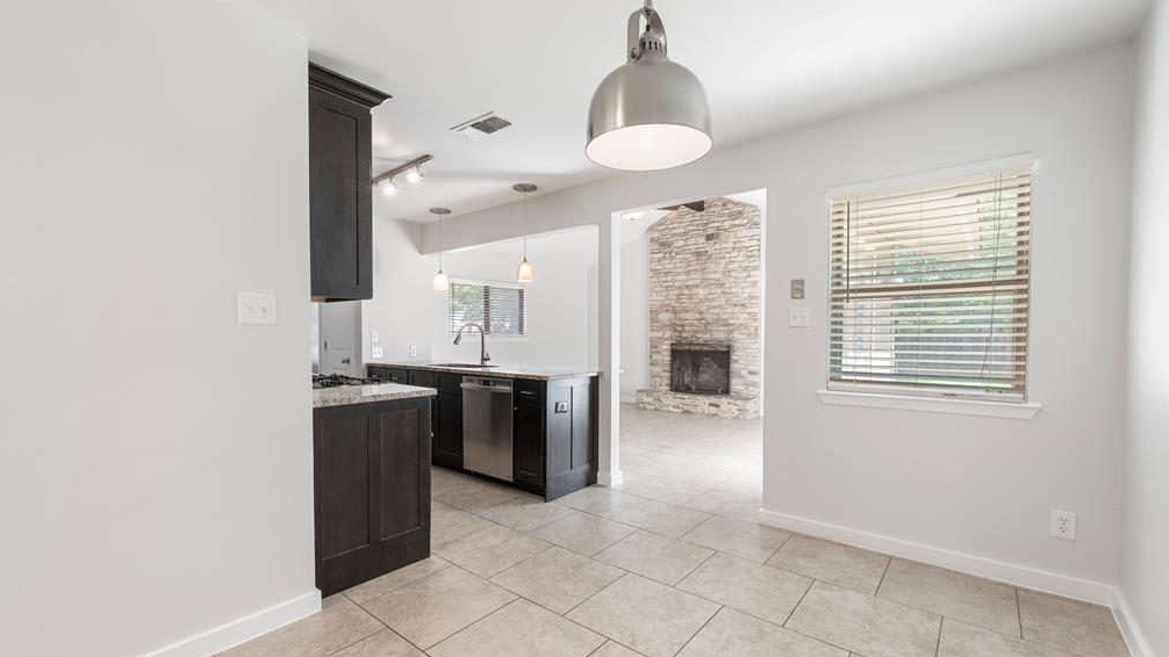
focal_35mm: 16
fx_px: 496
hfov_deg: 99.4
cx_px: 583
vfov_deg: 67.1
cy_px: 323
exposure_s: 1/2
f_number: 8
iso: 400
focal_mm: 15
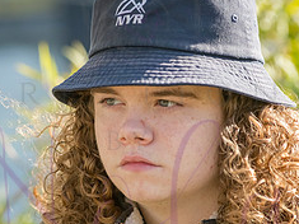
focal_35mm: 230
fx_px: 1986
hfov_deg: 8.6
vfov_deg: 6.5
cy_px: 139
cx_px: 145
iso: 640
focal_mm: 125
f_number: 5
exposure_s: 1/800
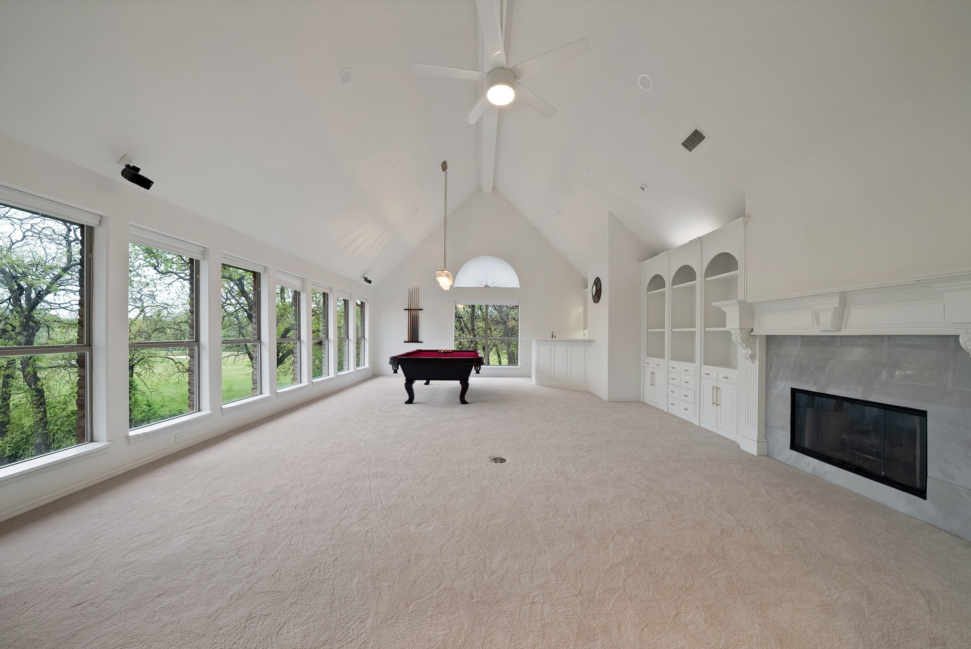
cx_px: 486
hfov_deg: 112.6
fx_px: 324
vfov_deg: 90.1
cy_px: 324
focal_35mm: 12
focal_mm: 12
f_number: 9
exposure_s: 1/4
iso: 640
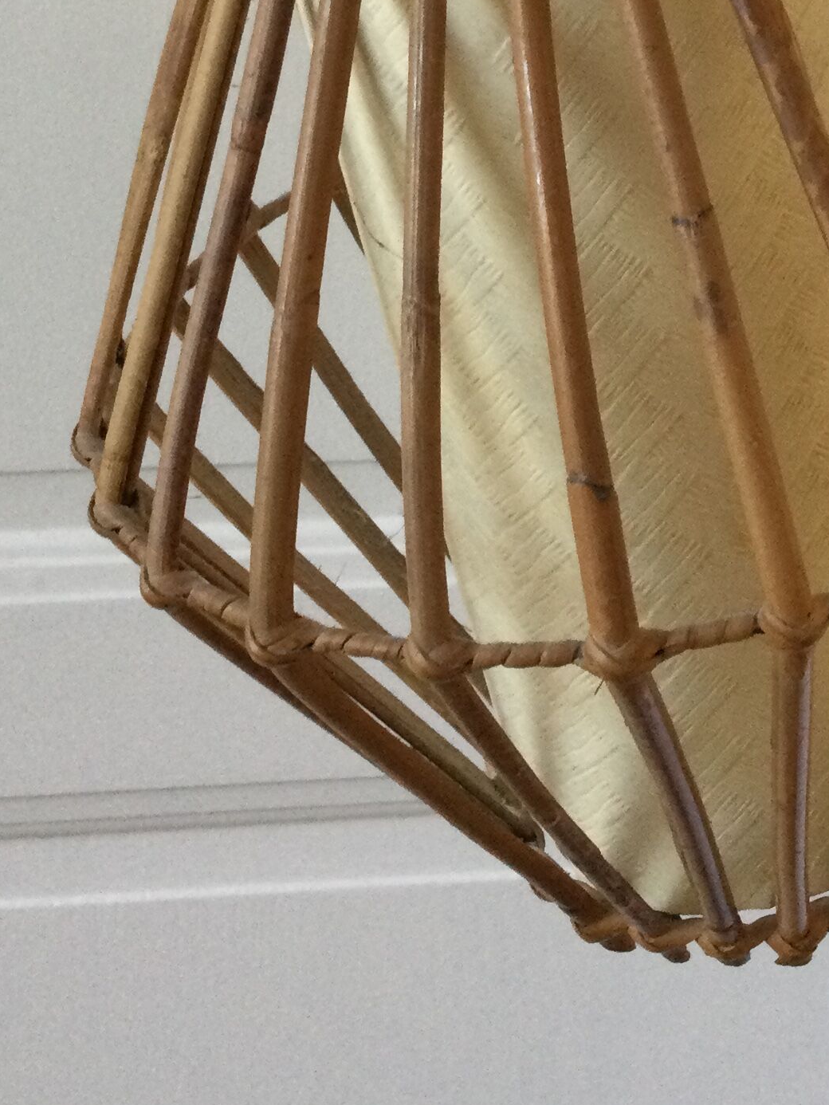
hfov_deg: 20.1
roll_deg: -0.3
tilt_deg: -11.0
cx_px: 565
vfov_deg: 26.0
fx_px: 2330
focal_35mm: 73
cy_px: 147
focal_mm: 3.3
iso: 125
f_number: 2.4
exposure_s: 1/33
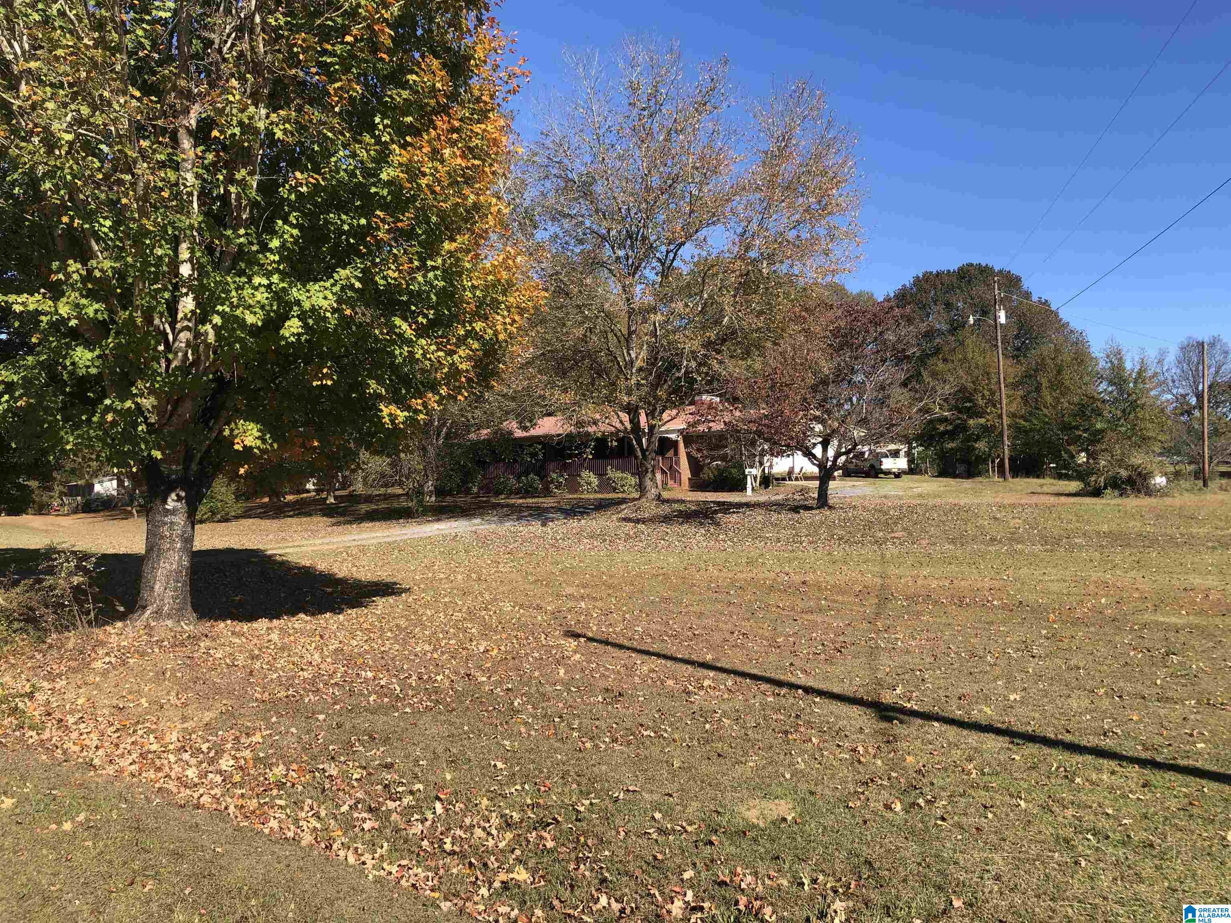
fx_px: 996
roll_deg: +0.3
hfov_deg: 63.4
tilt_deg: +1.1
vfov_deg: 49.7
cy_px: 462
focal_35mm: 28
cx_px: 616
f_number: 1.8
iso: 20
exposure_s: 1/1245
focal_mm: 3.99
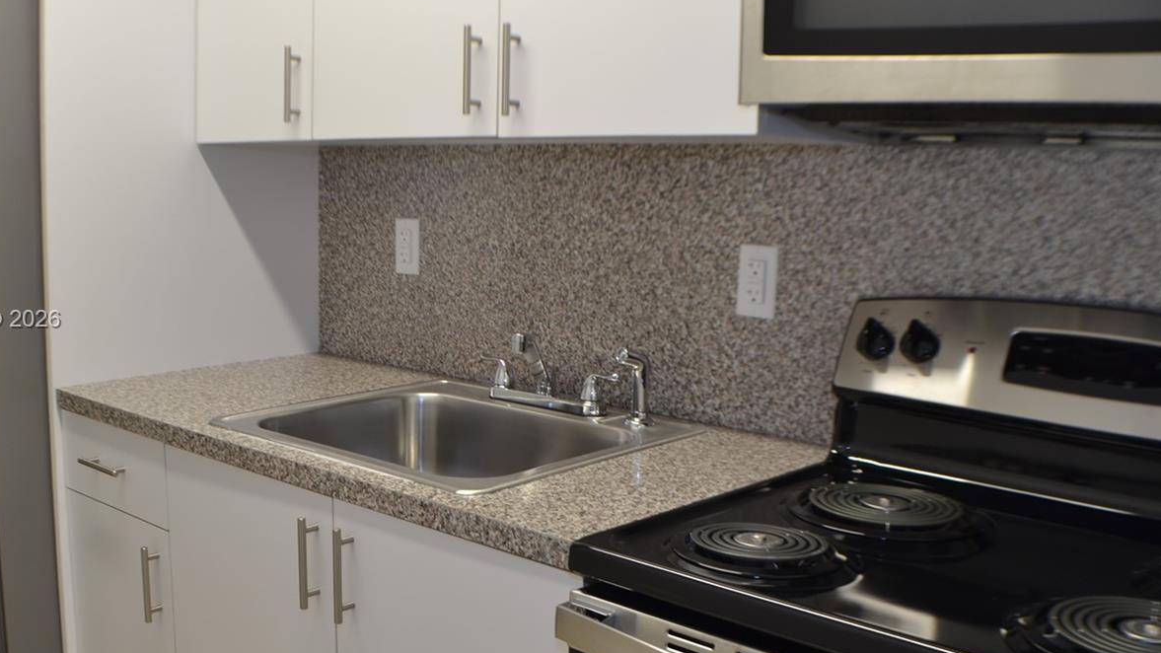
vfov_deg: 25.4
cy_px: 321
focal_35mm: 47
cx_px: 543
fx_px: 1447
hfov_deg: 43.7
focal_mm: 22
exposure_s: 1/13
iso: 100
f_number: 5
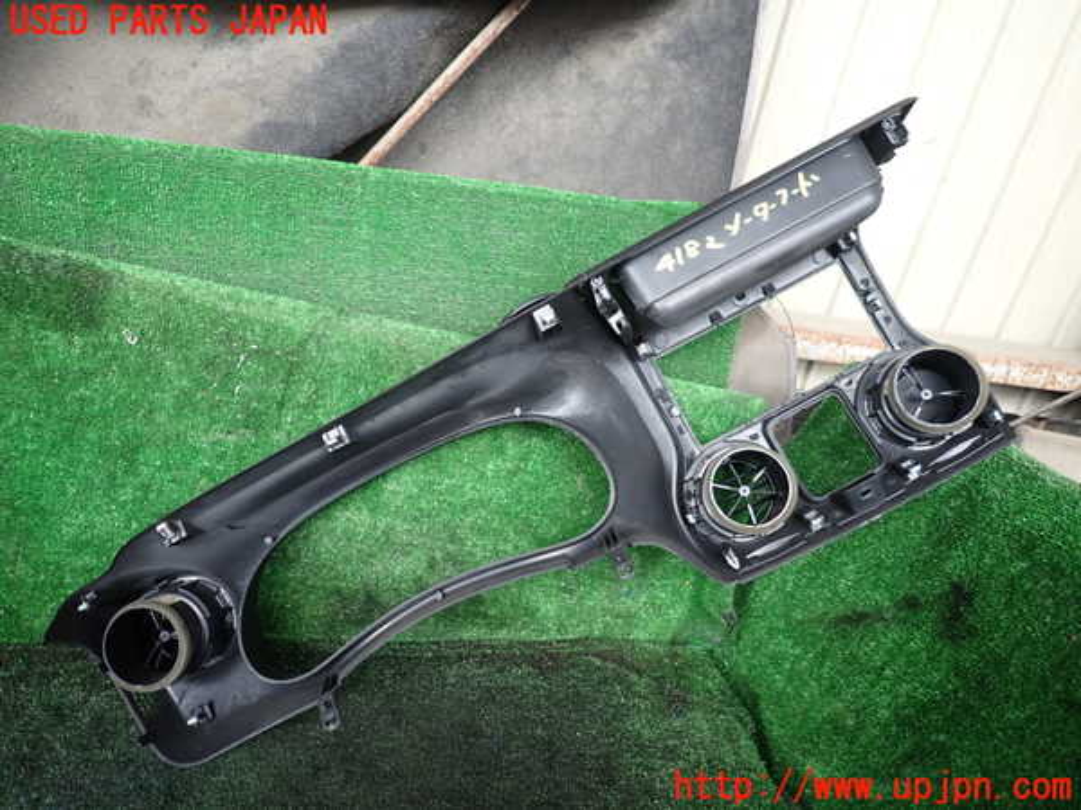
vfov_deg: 54.9
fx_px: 781
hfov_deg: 69.4
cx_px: 540
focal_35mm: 25
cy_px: 405
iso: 100
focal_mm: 4.5
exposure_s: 1/60
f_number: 2
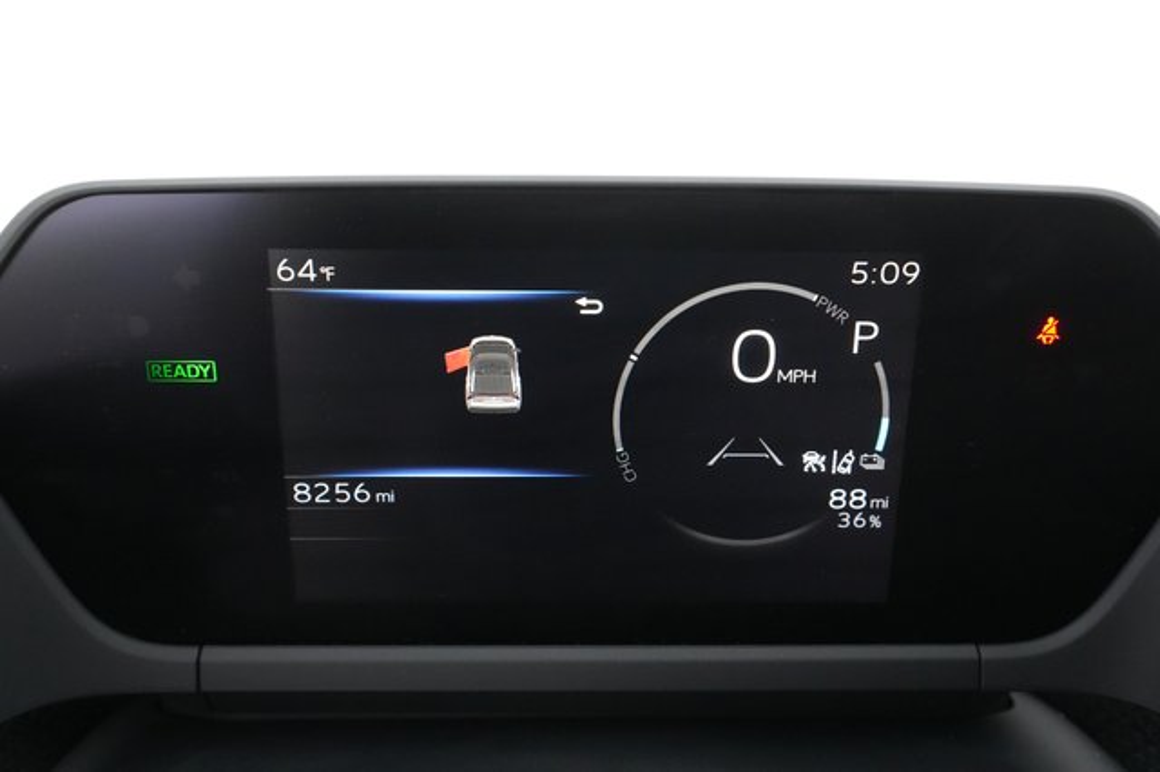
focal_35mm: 28
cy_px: 386
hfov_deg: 65.5
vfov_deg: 46.4
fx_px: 902
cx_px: 580
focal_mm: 28
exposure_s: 1/100
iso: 10000
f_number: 4.5
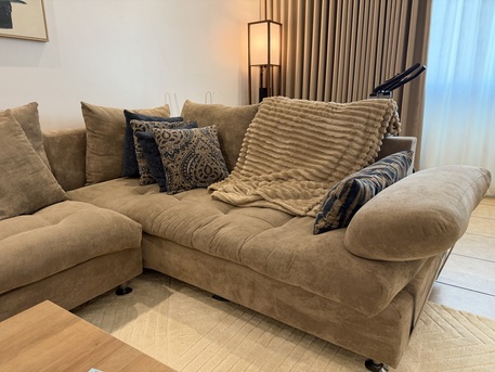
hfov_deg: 71.6
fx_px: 343
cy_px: 186
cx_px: 248
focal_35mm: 24
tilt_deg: -15.3
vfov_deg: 56.8
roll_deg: +0.8
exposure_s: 1/60
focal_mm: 6.76
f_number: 1.78
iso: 250
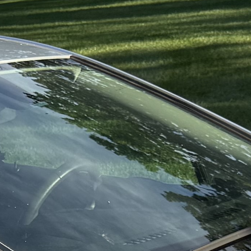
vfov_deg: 9.6
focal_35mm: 175
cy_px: 413
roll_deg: +3.7
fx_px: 1436
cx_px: -109
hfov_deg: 9.7
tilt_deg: -14.6
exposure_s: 1/2299
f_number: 1.78
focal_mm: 6.76
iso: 80
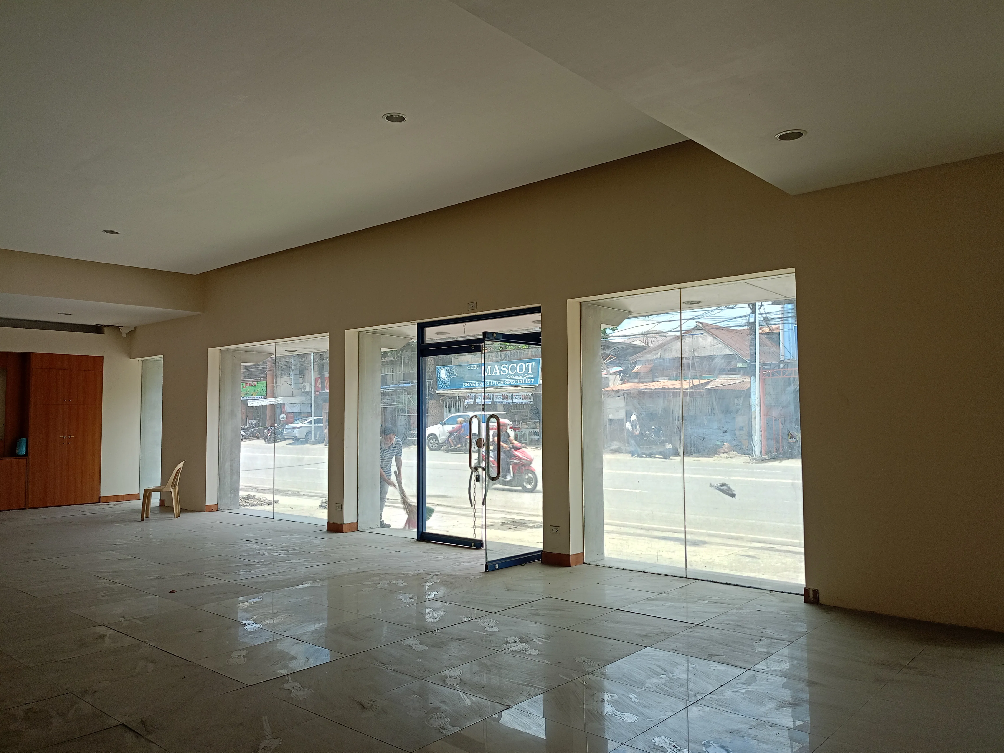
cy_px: 376
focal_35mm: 28
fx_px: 812
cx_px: 502
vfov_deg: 49.7
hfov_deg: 63.4
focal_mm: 4.7
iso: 100
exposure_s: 1/246
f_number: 1.79
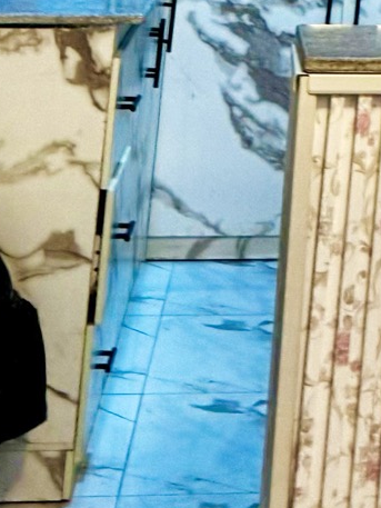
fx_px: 1848
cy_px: -554
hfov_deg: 11.0
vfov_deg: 13.2
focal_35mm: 126
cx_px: 699
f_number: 1.78
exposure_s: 1/50
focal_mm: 6.76
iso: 125
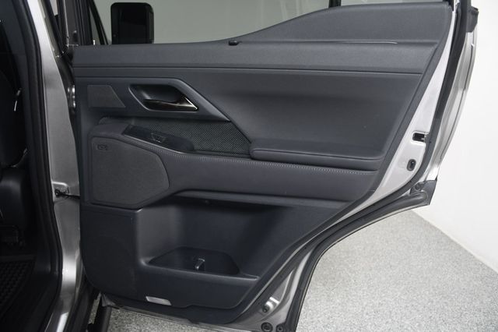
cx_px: 249
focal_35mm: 30
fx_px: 415
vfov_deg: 43.6
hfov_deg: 62.0
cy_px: 166
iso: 100
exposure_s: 1/200
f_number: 4.5
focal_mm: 20
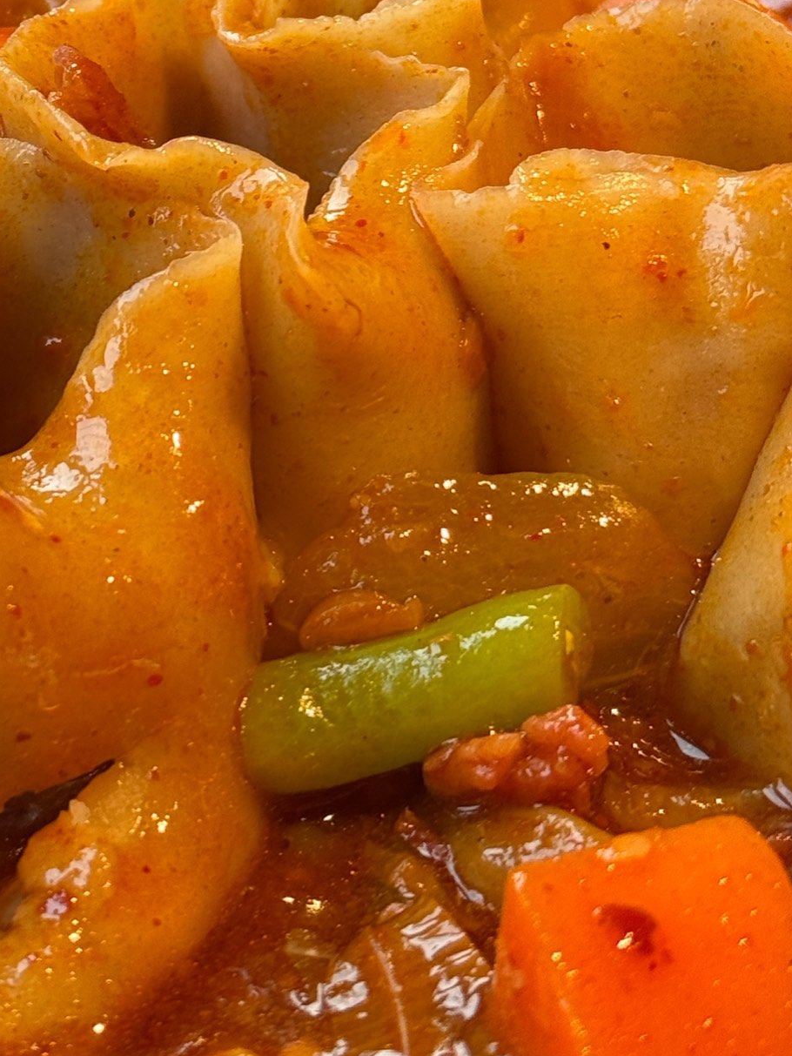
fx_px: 3294
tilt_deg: -29.3
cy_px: 128
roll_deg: -0.3
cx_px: -43
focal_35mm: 108
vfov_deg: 18.0
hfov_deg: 13.5
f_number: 1.78
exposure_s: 1/163
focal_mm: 6.76
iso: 80
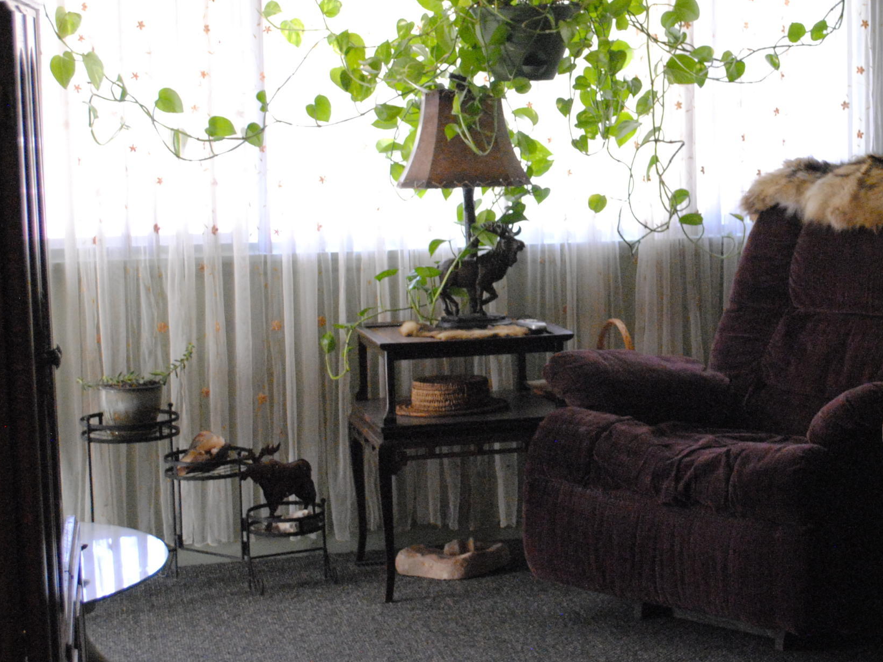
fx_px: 2015
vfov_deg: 18.6
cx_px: 664
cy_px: 219
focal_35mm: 79
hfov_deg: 24.4
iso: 1600
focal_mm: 30
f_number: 4.5
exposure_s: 1/25
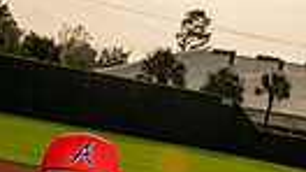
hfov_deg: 15.4
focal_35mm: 139
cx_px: 65
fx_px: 1127
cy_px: 481
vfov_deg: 7.8
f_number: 11
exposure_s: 1/250
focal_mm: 39
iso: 250
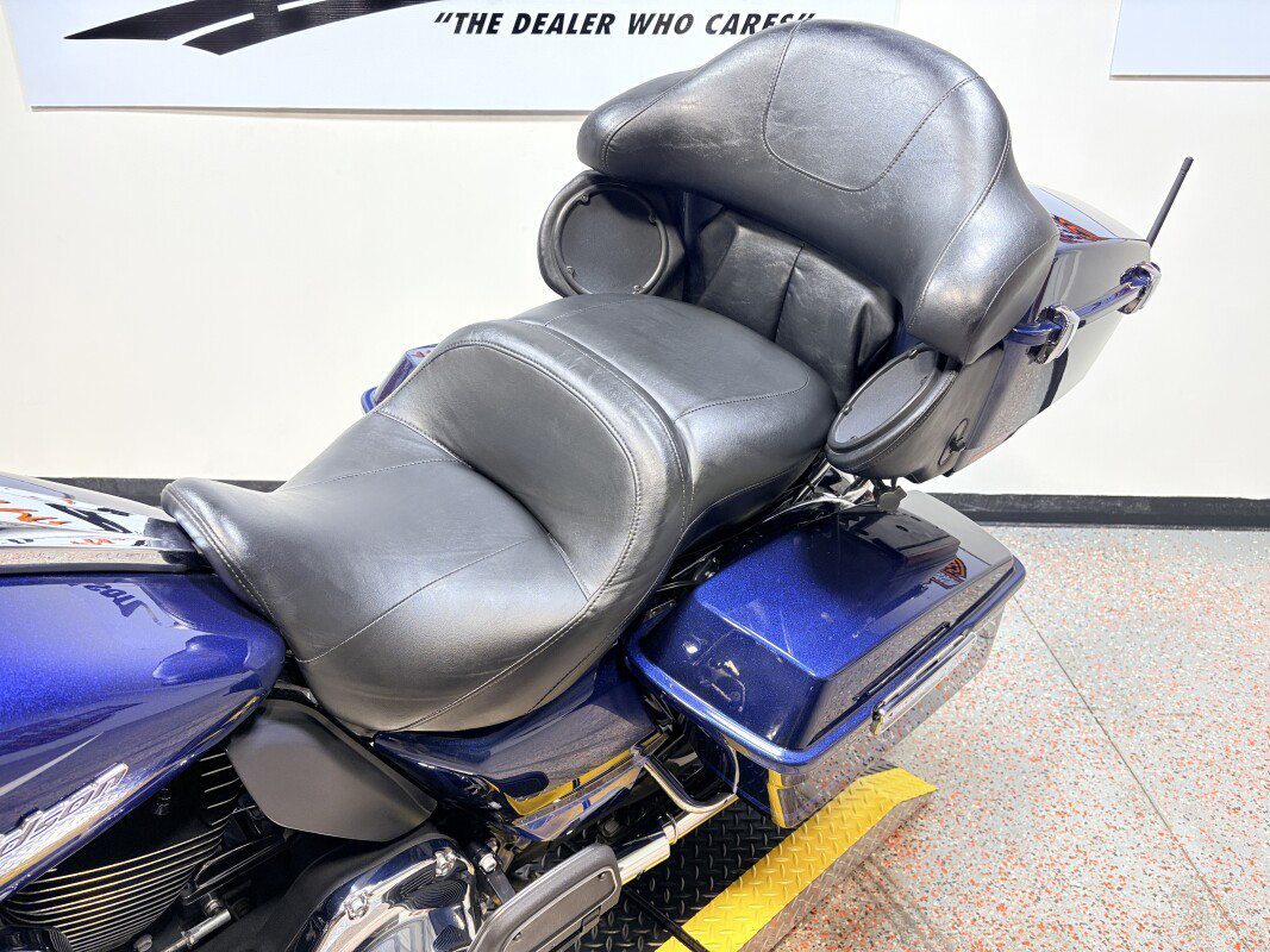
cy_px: 476
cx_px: 635
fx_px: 954
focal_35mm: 26
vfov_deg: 53.1
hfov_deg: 67.3
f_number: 1.6
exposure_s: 1/120
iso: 64
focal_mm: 5.96
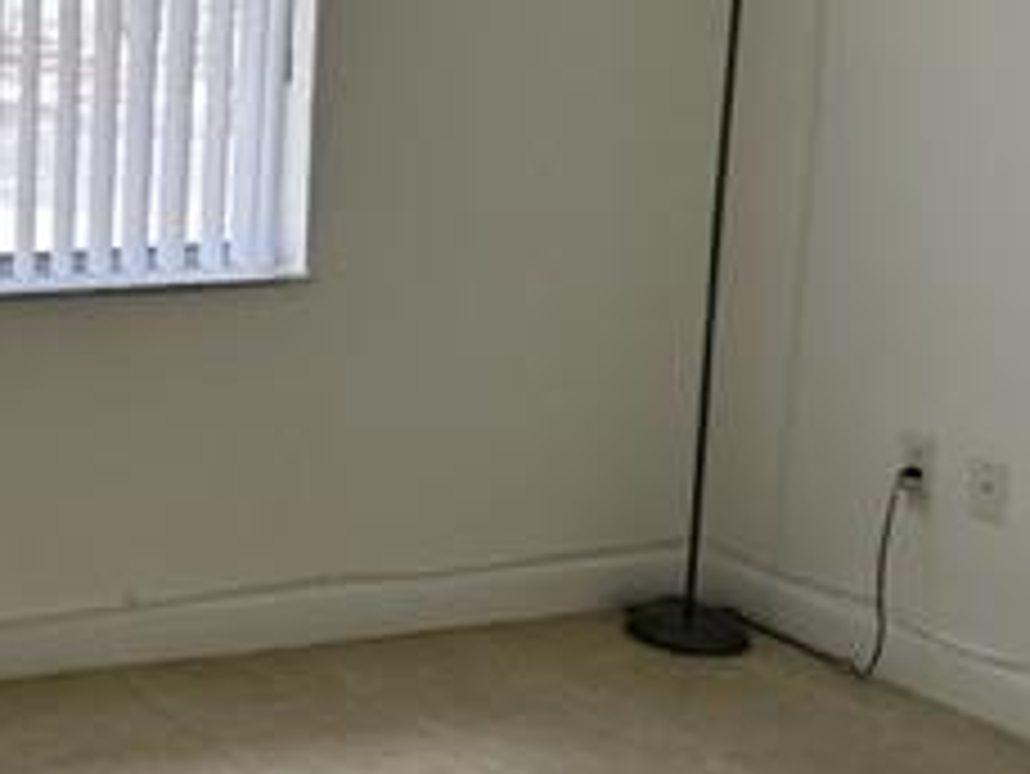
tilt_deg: -7.5
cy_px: 140
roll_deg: -0.1
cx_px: -301
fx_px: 1995
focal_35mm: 67
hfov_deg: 25.1
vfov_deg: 21.6
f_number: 1.78
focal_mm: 6.86
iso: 100
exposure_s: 1/161
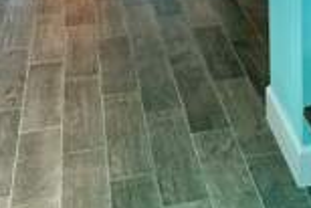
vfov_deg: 14.6
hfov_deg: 23.6
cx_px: 271
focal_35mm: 84
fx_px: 726
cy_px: -148
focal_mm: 4.2
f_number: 1.64
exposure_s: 1/120
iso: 100
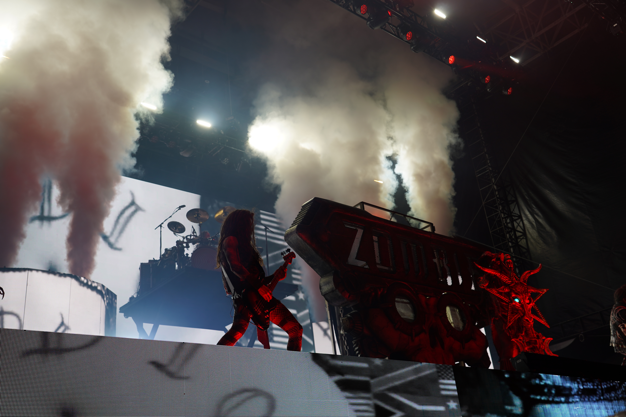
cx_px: 313
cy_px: 208
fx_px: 609
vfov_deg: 37.9
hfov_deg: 54.4
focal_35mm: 35
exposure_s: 1/60
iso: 100
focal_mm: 35
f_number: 5
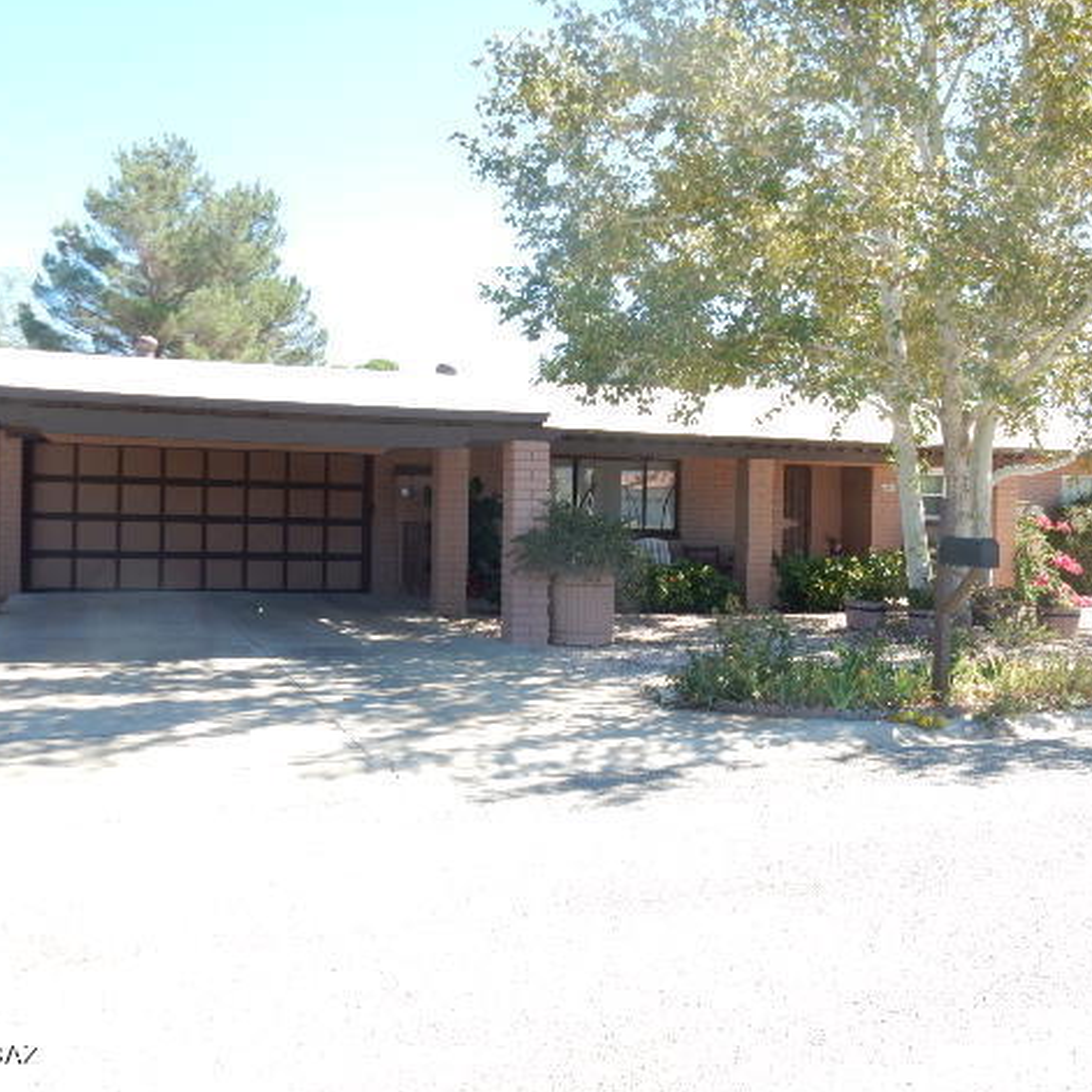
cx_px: 566
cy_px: 545
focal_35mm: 36
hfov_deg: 46.0
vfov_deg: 46.0
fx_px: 1285
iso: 125
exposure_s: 1/250
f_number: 4
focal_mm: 5.4
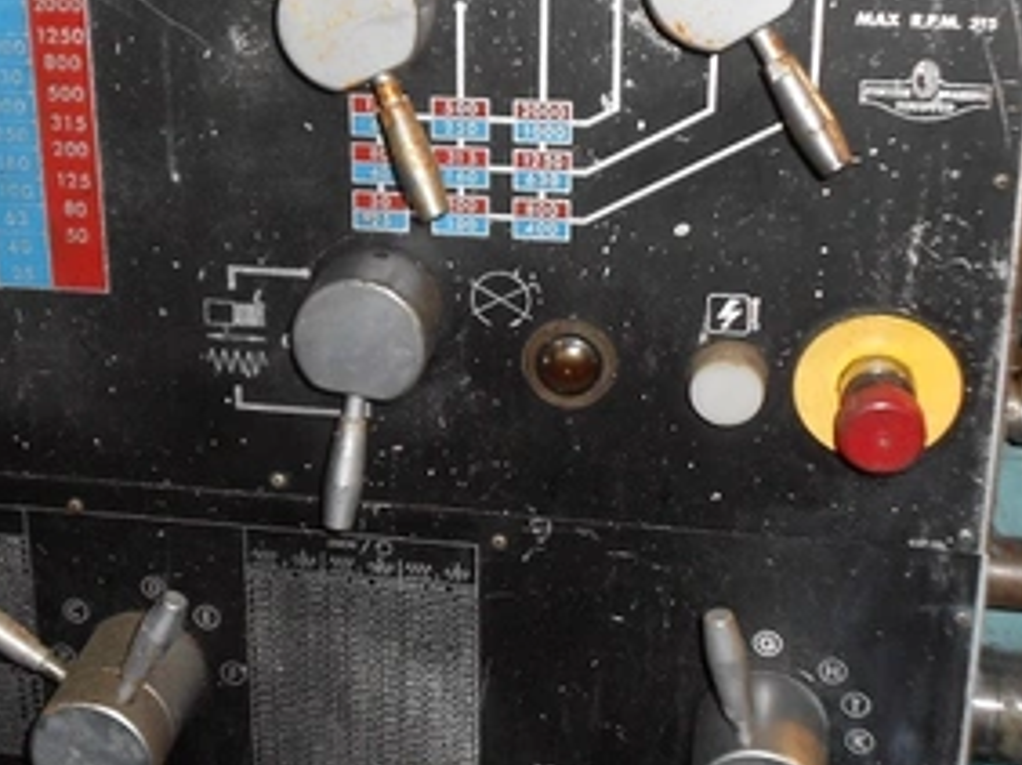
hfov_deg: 31.5
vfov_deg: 23.9
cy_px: 279
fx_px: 1799
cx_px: 355
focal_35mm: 61
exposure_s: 1/30
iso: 200
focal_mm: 7.7
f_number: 4.2
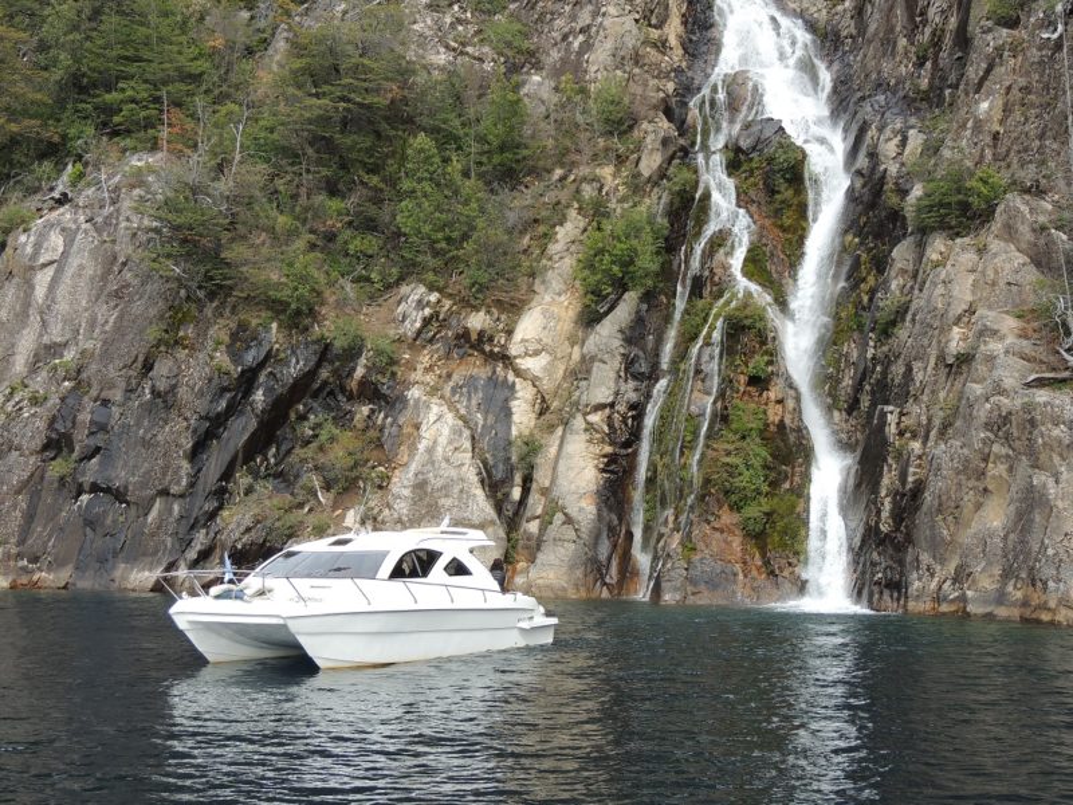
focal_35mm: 47
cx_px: 536
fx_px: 1457
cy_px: 402
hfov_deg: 40.4
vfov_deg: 30.9
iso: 100
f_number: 3.5
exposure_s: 1/400
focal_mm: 8.3
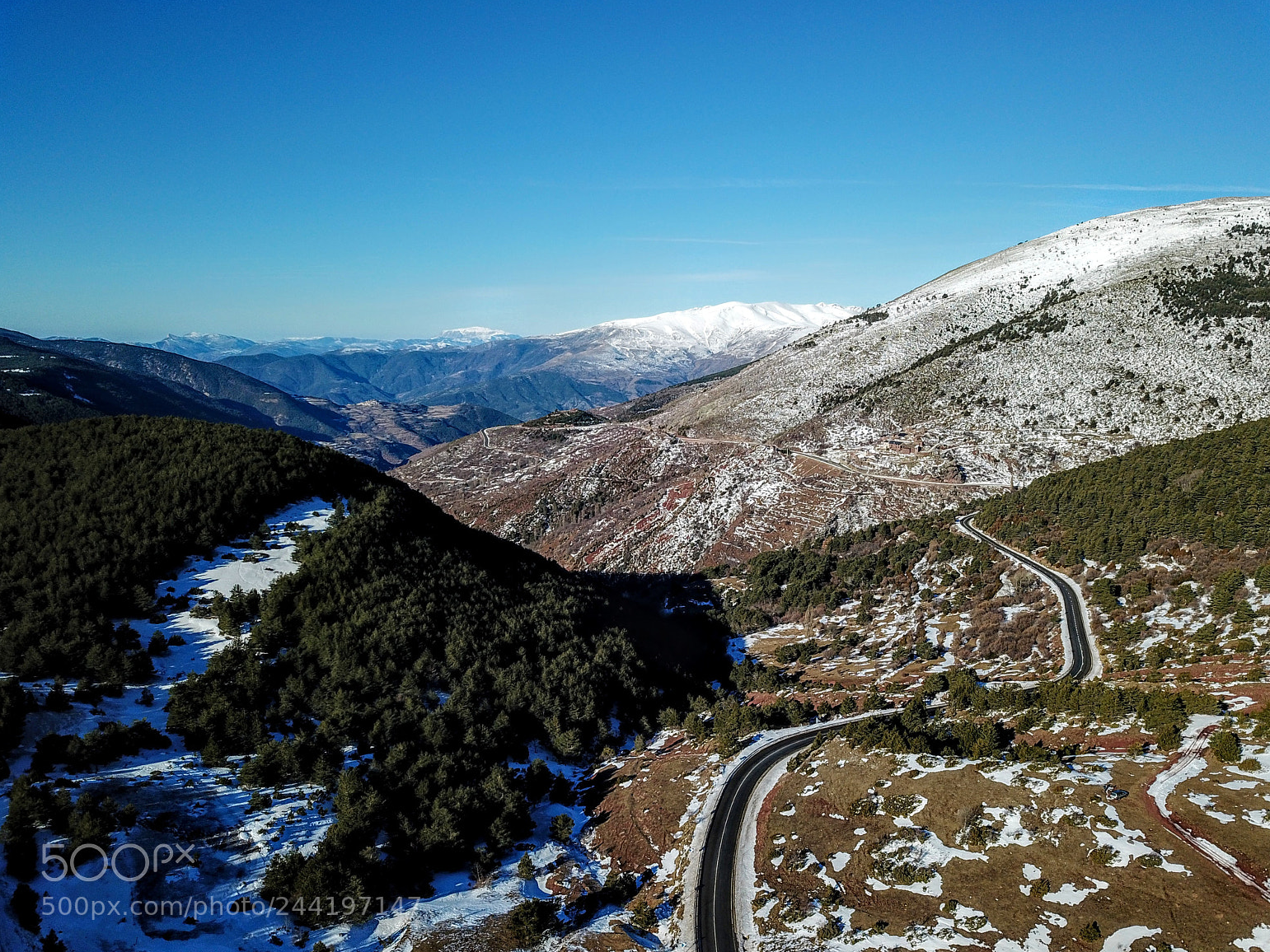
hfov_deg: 65.3
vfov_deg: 51.4
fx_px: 991
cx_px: 649
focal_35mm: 27
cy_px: 477
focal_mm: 4.73
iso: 100
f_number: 2.2
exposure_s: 1/2088
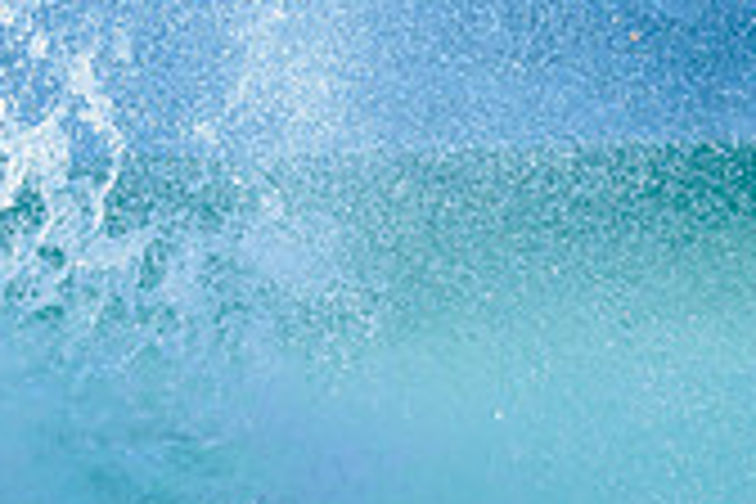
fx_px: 79836
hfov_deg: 0.5
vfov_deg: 0.4
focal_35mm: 3802
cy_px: 400
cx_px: -671
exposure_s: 1/2000
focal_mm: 800
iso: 360
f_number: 6.3
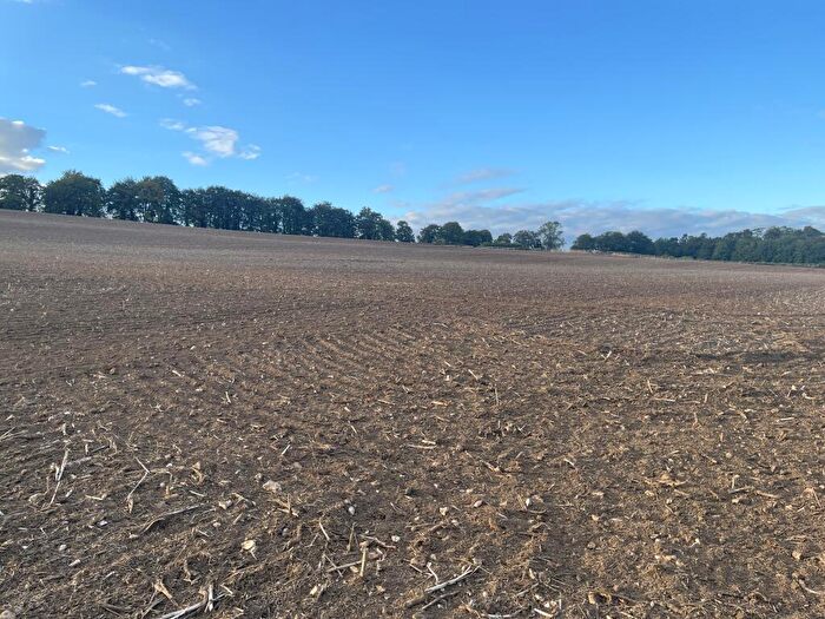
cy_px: 310
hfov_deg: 69.4
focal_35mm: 25
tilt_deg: -0.4
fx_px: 596
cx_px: 412
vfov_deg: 54.9
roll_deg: -0.3
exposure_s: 1/969
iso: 32
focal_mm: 5.1
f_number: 1.6
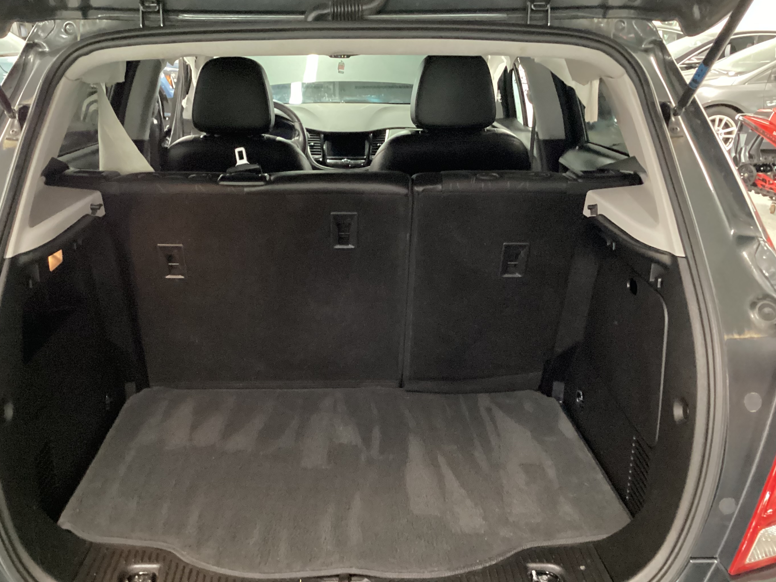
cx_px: 341
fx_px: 829
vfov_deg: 38.7
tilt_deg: -20.6
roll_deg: -1.2
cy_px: 308
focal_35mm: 37
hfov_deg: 50.0
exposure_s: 1/17
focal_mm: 3.3
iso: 640
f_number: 2.4
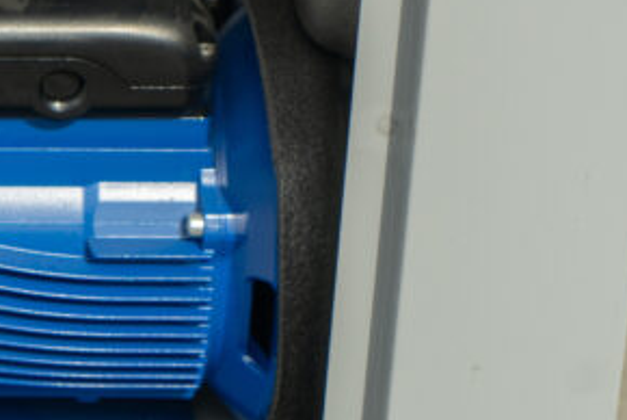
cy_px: -86
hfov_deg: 8.4
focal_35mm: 240
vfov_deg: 5.7
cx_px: -346
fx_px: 4184
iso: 100
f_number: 5
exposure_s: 1/250
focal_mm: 68
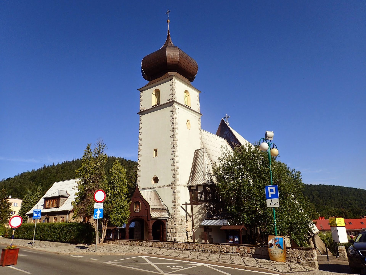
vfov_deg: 54.9
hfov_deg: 69.4
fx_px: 264
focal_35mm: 25
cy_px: 138
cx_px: 183
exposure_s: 1/250
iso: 100
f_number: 8
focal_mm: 4.5
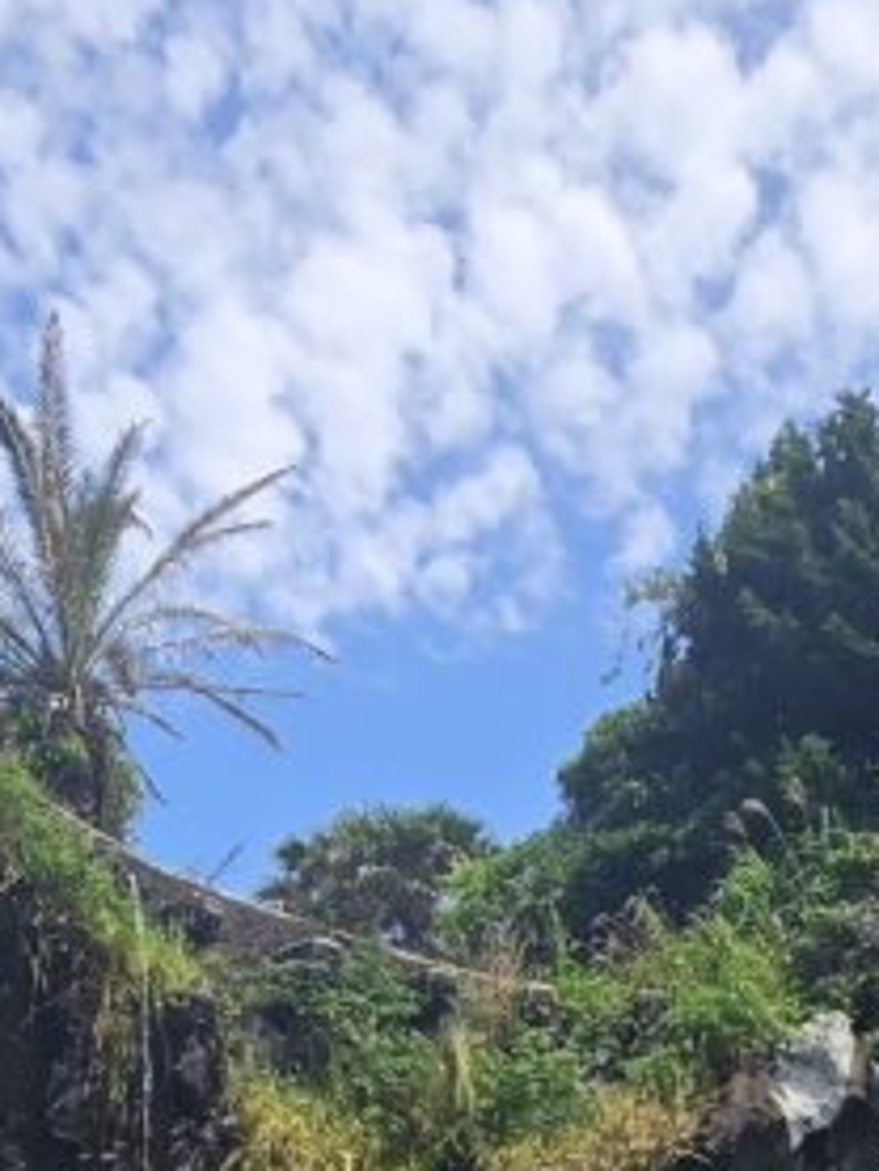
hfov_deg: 30.2
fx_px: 1624
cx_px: 363
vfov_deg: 29.1
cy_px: 1644
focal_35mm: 48
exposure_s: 1/984
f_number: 2.2
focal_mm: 1.7
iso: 25
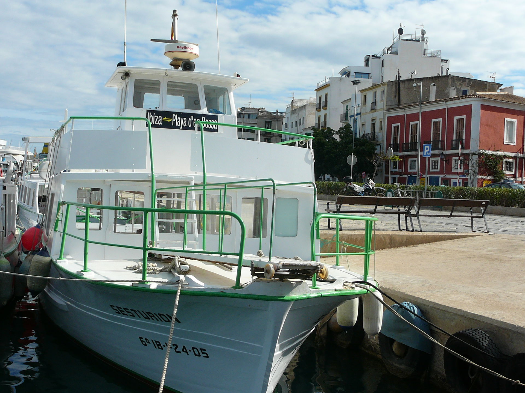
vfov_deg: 30.9
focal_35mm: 47
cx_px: 262
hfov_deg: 40.4
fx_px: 713
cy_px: 196
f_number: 5.6
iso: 80
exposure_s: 1/500
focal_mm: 7
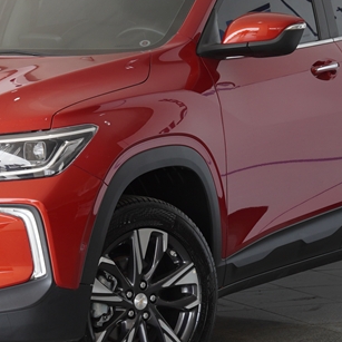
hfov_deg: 10.3
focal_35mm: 170
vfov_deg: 10.3
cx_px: 80
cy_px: 154
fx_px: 1900
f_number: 4.5
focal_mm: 40
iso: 160
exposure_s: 1/160
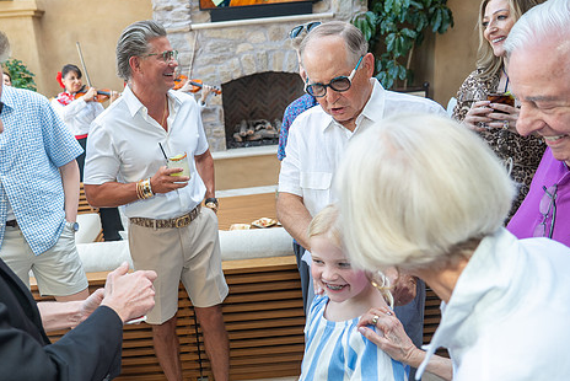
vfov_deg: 43.7
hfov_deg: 61.1
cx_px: 216
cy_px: 190
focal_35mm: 30
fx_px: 475
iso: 400
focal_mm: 24
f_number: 4
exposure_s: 1/200
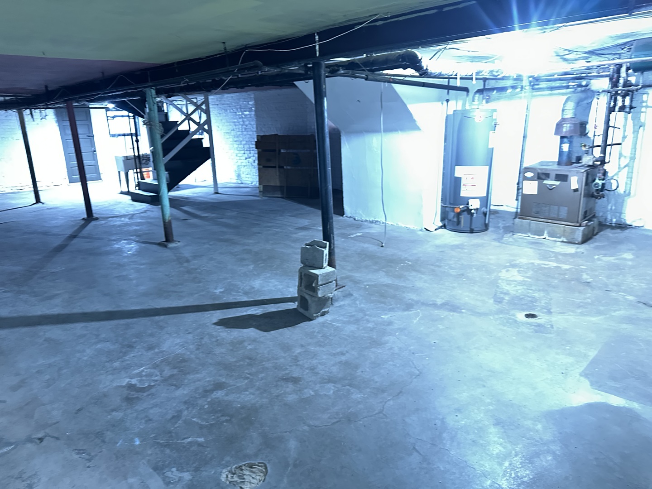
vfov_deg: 56.8
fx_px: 452
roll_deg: +3.4
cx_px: 326
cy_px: 244
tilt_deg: -15.0
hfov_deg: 71.6
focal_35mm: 24
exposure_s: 1/24
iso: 1600
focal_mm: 6.86
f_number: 1.78
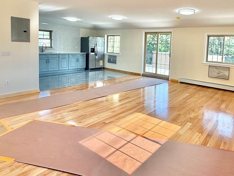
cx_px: 153
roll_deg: -2.9
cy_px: 59
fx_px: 162
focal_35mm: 24
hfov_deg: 69.8
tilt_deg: -3.9
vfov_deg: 55.6
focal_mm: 2.22
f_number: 2.2
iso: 64
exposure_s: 1/172
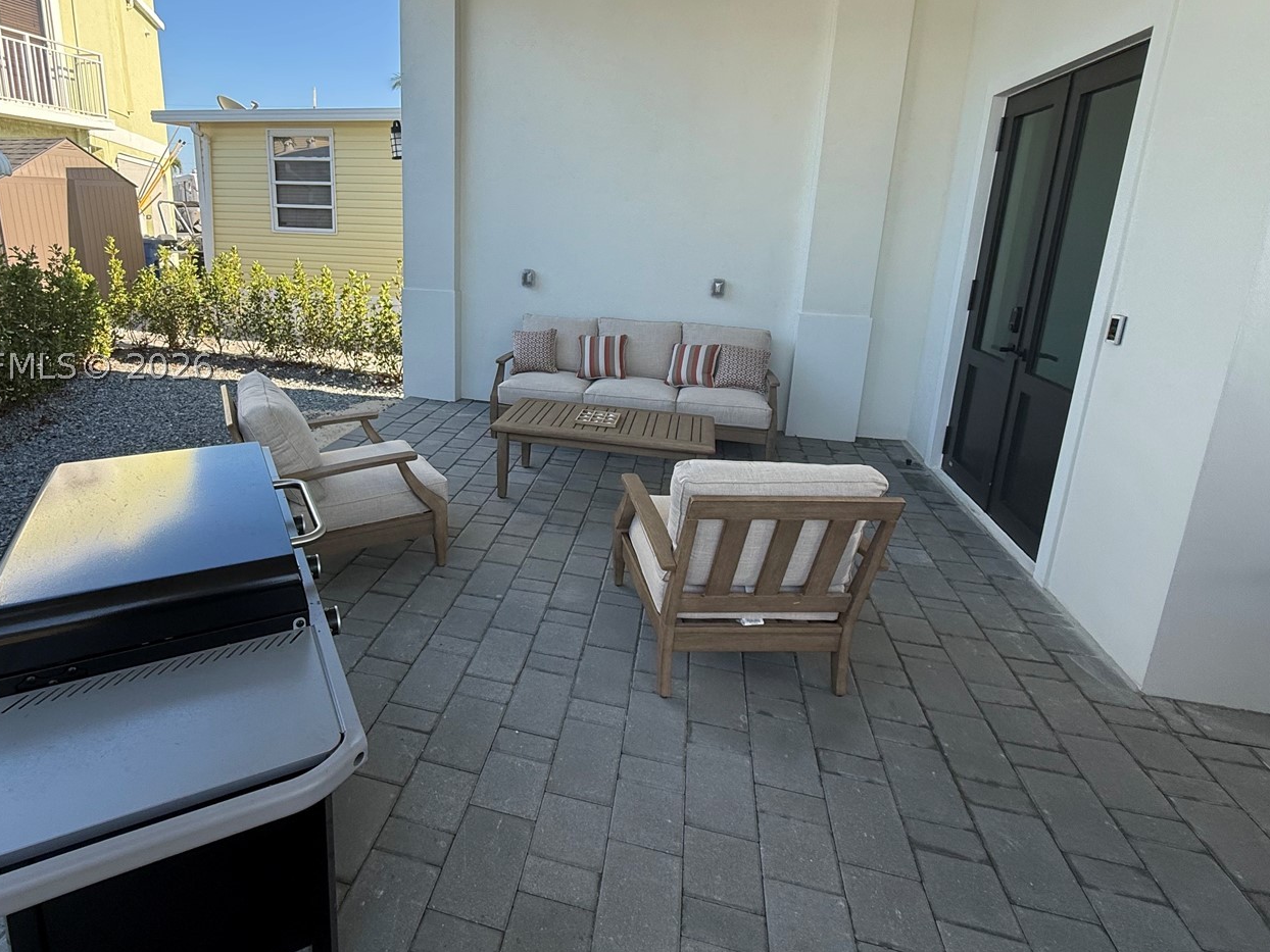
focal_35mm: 18
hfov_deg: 86.9
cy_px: 366
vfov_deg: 70.6
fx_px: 660
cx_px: 526
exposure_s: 1/448
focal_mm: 2.22
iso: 64
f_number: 2.2
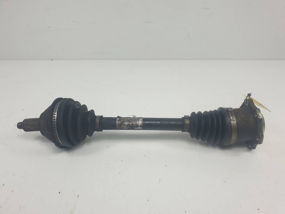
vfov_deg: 53.1
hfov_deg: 67.3
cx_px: 142
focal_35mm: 26
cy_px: 107
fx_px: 214
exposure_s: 1/274
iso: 50
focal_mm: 4.3
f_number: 2.4
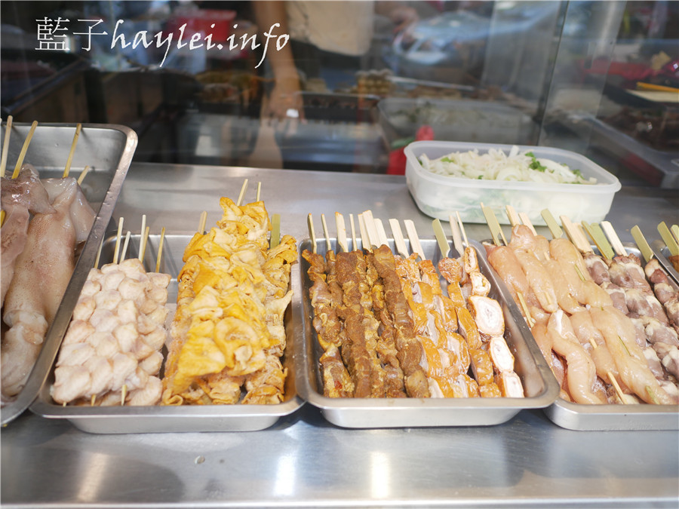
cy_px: 254
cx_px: 340
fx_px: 588
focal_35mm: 30
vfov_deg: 46.8
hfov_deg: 60.0
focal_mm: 15
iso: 200
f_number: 2
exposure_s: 1/160
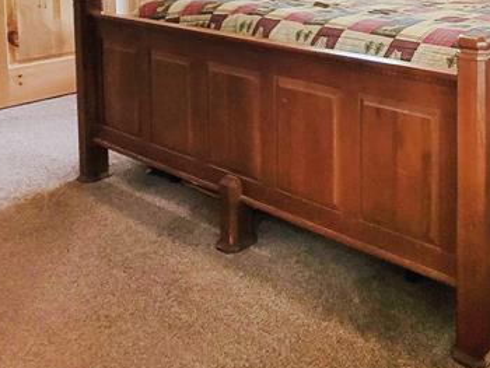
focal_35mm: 38
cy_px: -48
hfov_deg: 41.1
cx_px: 515
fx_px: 538
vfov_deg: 32.6
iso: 50
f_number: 2.2
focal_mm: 2.2
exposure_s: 1/120
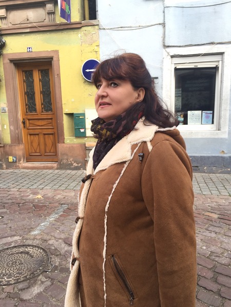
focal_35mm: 29
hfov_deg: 48.2
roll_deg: +2.9
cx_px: 116
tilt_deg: -6.9
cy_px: 154
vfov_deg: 61.7
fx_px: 258
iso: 40
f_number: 2.2
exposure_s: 1/100
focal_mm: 4.15
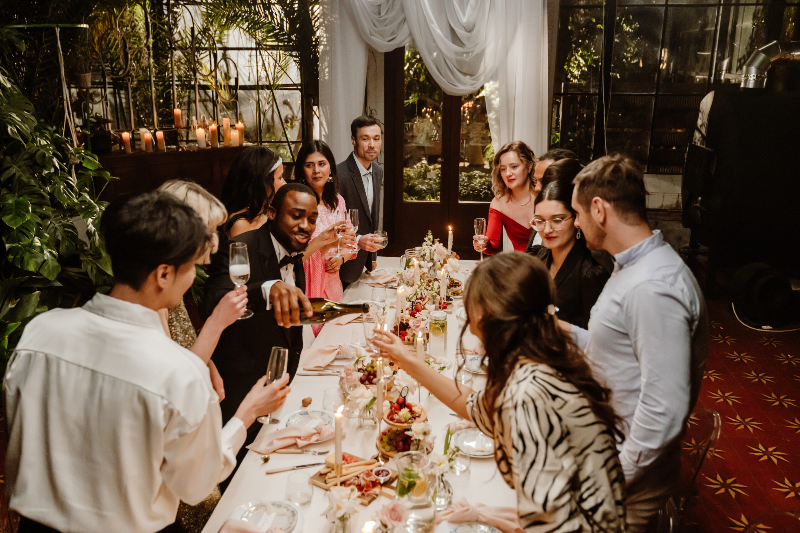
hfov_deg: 60.3
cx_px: 400
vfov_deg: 42.3
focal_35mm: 31
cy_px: 266
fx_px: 689
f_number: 3.2
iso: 5000
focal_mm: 31
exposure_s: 1/320
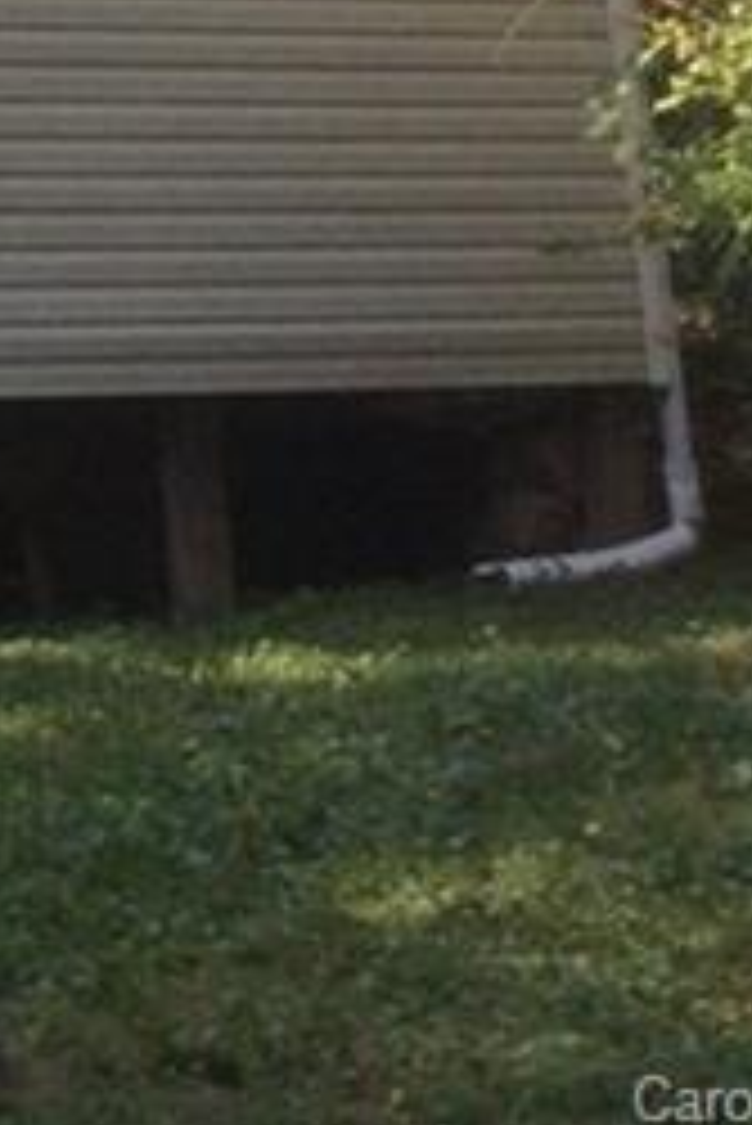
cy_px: -576
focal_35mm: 136
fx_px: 4255
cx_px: -1157
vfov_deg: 14.1
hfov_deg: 9.0
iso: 32
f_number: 2.4
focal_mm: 3.3
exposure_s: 1/292
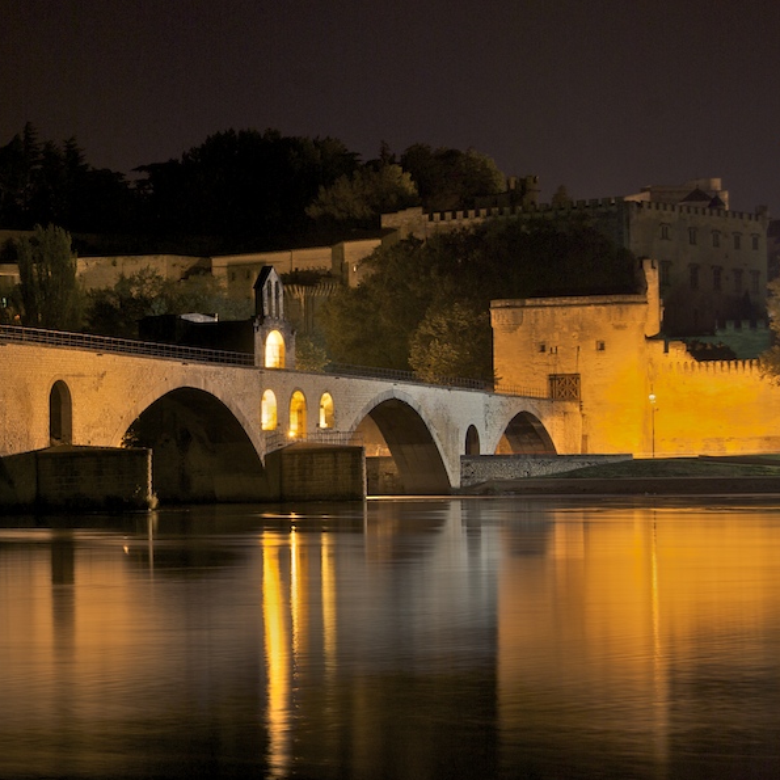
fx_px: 2575
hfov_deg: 17.0
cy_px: 407
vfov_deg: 17.2
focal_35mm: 101
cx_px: 122
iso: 100
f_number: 8
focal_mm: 46
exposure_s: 8
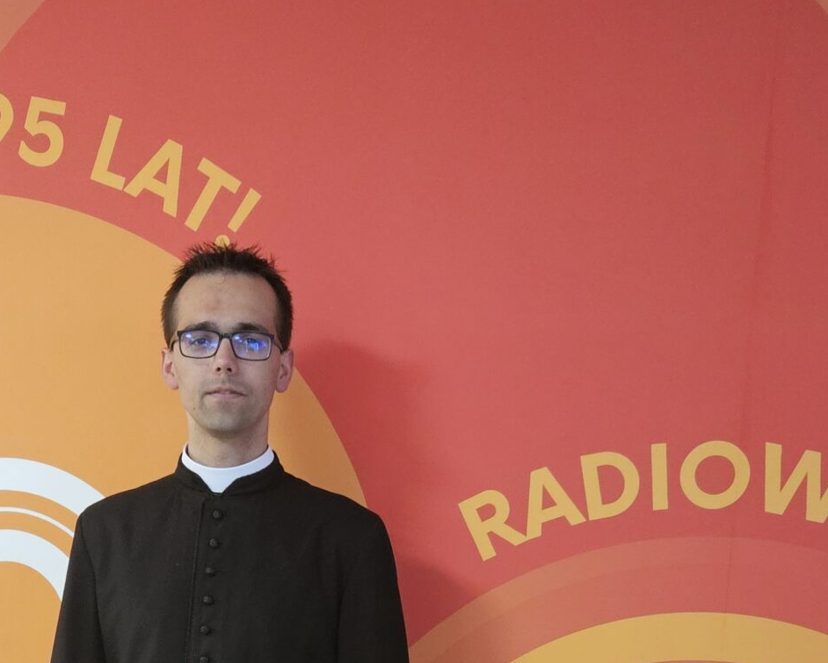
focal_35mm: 61
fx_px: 1495
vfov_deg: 22.9
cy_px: 798
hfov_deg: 30.7
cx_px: 277
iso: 640
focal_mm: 5.4
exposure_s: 1/100
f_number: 1.8
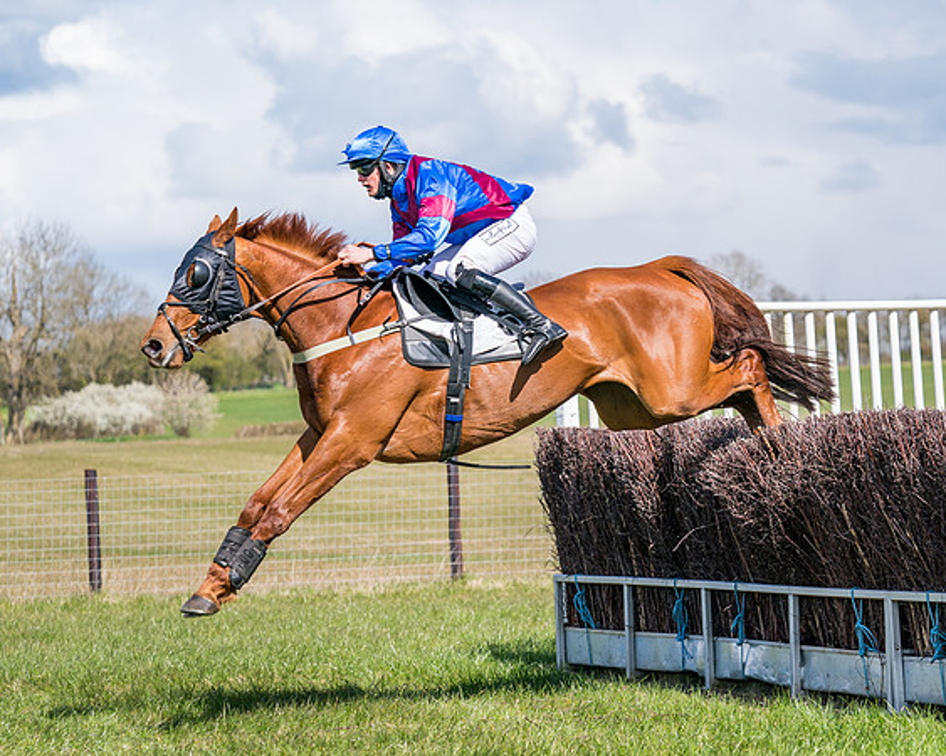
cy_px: 338
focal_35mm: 139
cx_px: 639
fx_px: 3895
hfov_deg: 13.8
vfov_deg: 11.1
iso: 200
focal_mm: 99
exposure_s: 1/1600
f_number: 4
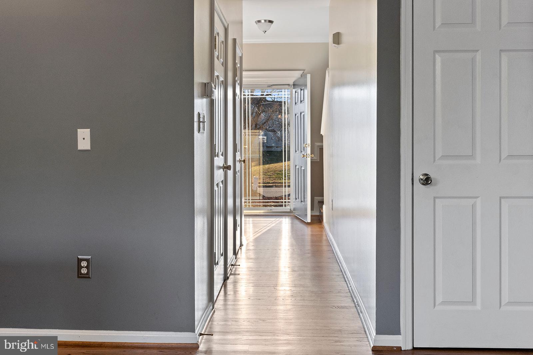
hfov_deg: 54.4
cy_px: 178
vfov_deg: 37.9
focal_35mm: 35
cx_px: 266
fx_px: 518
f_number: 9
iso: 250
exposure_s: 1/40
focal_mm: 35
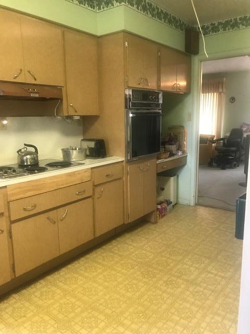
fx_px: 270
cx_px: 125
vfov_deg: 63.4
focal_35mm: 28
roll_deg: +0.3
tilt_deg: -8.3
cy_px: 167
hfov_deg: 49.7
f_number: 1.8
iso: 100
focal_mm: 3.99
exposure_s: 1/15
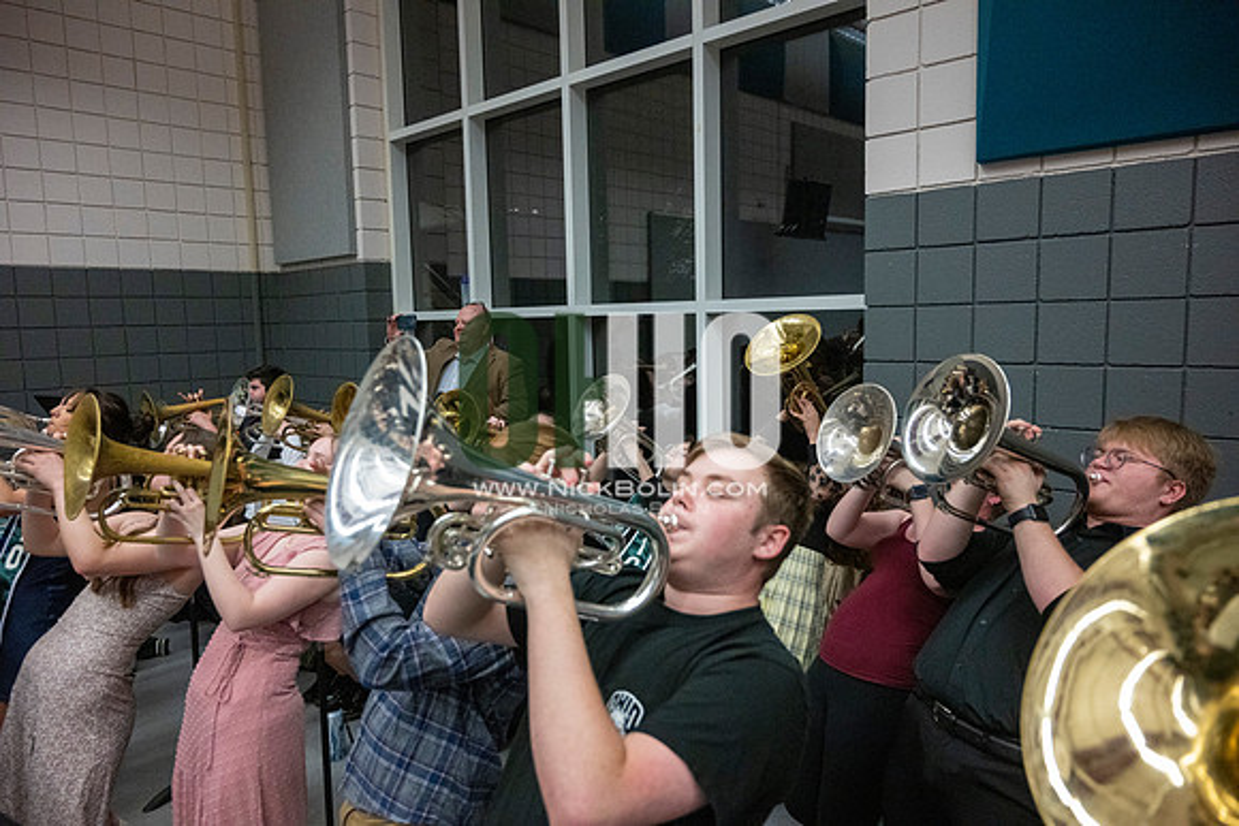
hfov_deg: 73.7
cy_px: 413
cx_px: 620
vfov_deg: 53.2
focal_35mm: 24
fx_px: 826
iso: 10000
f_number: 4
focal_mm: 24
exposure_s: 1/500
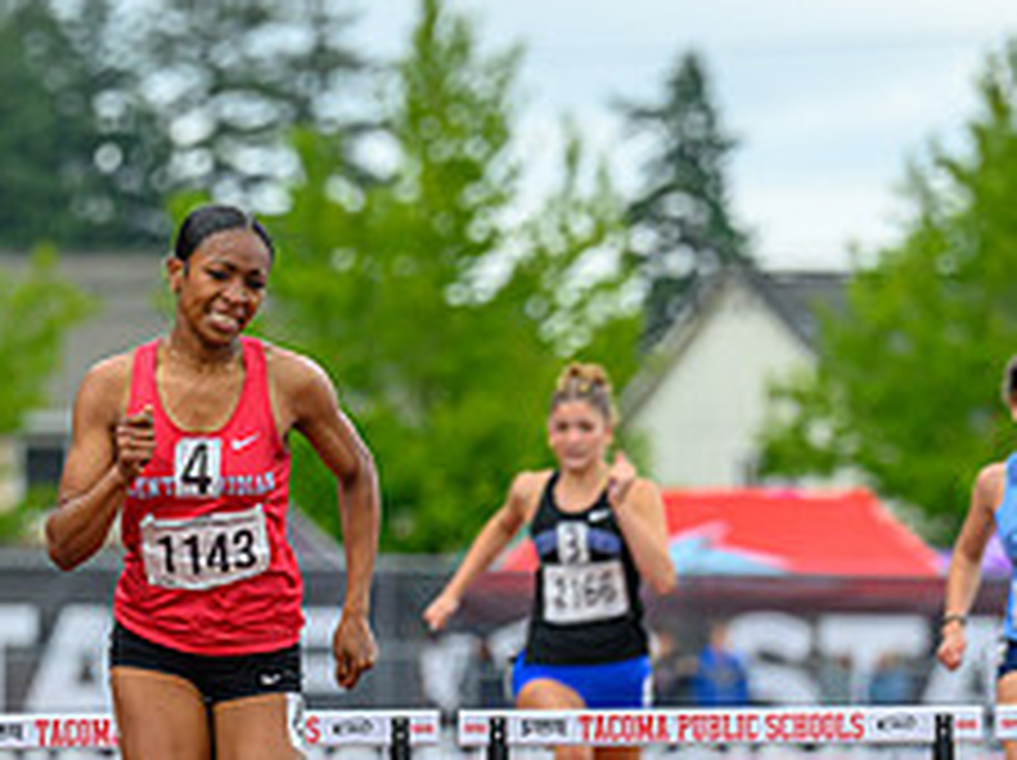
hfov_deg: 3.7
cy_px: 641
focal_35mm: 536
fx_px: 15731
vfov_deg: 2.8
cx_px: 92
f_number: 4.5
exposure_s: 1/1600
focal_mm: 200
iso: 900
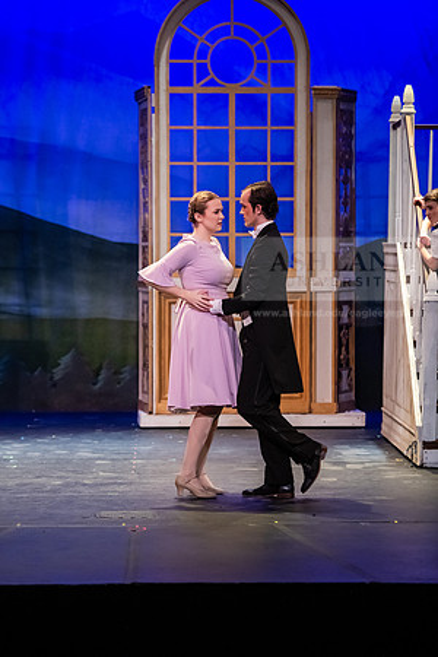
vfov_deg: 16.4
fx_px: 2281
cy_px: 328
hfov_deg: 11.0
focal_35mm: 125
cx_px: 219
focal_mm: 125
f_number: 3.2
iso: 4000
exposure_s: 1/250
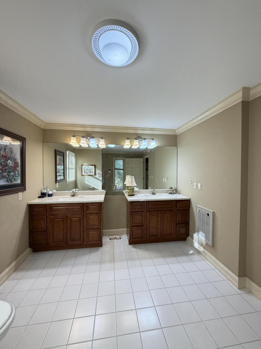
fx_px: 141
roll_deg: +1.3
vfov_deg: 102.1
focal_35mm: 14
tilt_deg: -1.6
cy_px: 174
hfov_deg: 85.7
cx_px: 130
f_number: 2.2
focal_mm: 2.22
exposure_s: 1/120
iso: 250
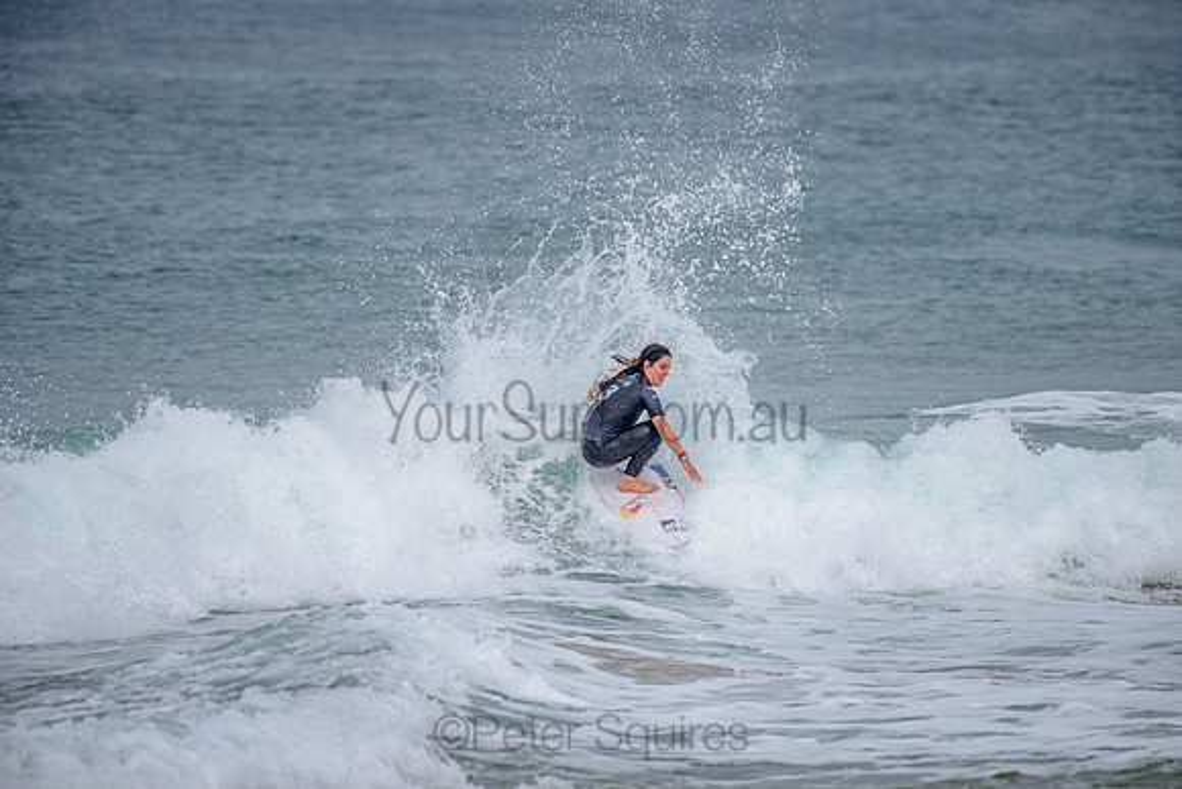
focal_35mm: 500
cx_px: 591
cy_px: 394
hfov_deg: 4.1
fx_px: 16420
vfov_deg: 2.8
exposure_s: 1/2000
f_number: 5.6
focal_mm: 500
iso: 220
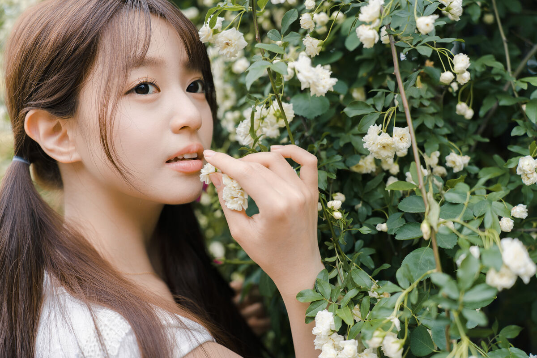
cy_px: 179
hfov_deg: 46.4
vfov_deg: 31.9
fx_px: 626
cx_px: 268
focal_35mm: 42
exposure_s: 1/200
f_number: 2.8
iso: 100
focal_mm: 42
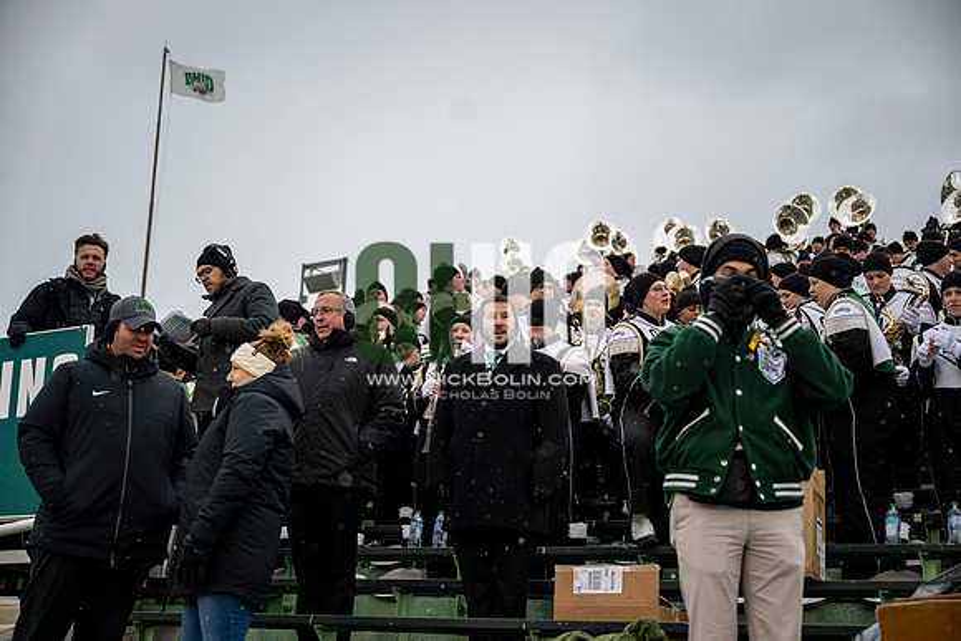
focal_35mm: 46
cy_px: 320
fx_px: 1228
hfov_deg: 42.7
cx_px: 480
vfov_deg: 29.3
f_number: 2.8
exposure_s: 1/500
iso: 160
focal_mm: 46
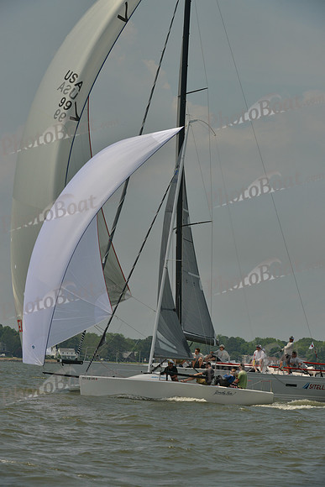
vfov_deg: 10.3
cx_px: 162
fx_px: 2707
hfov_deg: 6.9
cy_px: 244
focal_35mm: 200
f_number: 10
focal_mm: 200
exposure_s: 1/1250
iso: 400
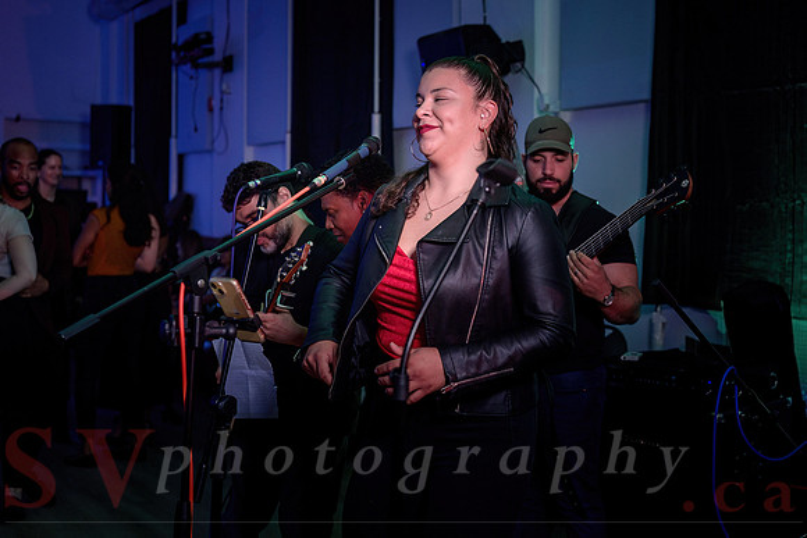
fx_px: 1244
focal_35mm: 56
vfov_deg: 24.4
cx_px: 467
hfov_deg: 35.9
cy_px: 227
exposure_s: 1/60
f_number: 3.5
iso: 500
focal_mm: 48
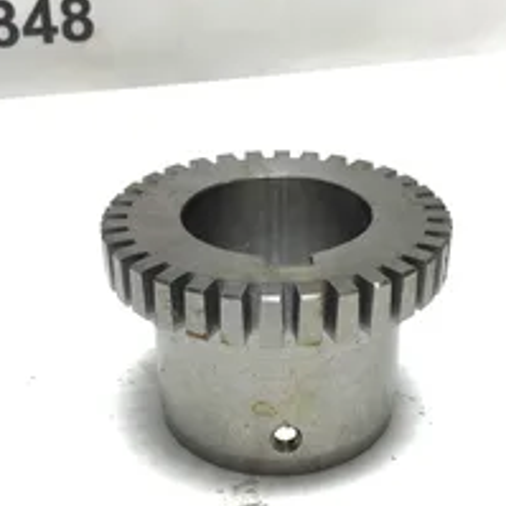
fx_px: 910
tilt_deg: -33.5
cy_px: 348
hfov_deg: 31.0
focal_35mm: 55
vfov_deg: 30.8
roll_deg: +0.6
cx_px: 290
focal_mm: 3.3
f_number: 2.4
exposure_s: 1/60
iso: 25
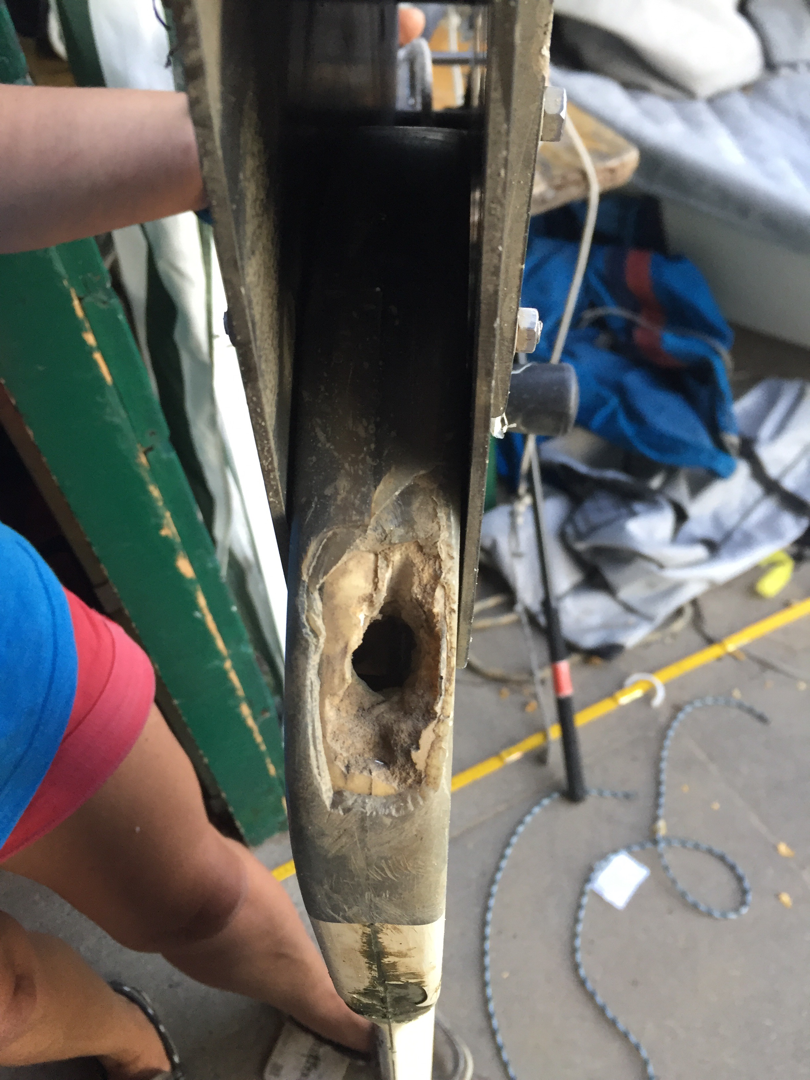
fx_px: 905
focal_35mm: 29
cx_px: 405
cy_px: 540
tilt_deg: -51.0
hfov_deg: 48.2
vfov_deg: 61.7
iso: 64
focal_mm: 4.15
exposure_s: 1/33
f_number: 2.2
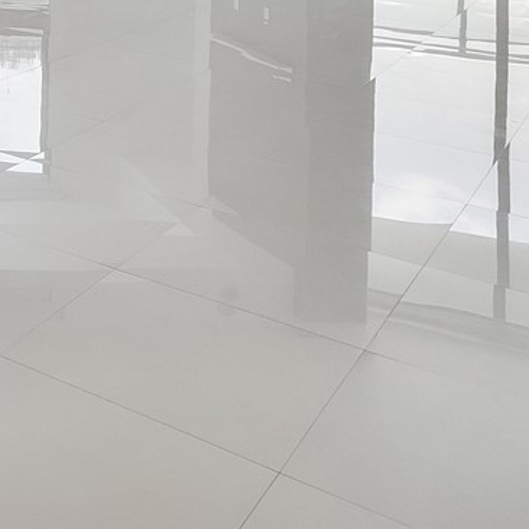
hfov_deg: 23.8
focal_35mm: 59
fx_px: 1020
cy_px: -208
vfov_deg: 24.3
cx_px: -240
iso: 250
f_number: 8
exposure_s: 1/125
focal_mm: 10
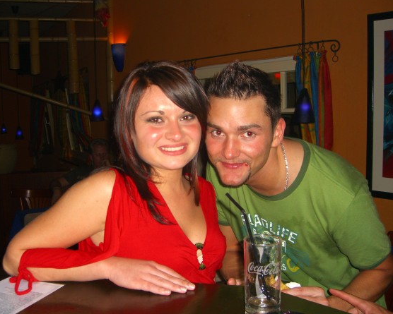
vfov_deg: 37.3
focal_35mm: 40
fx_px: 465
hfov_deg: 45.8
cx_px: 182
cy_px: 157
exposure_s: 1/60
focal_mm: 7.9
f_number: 2.8
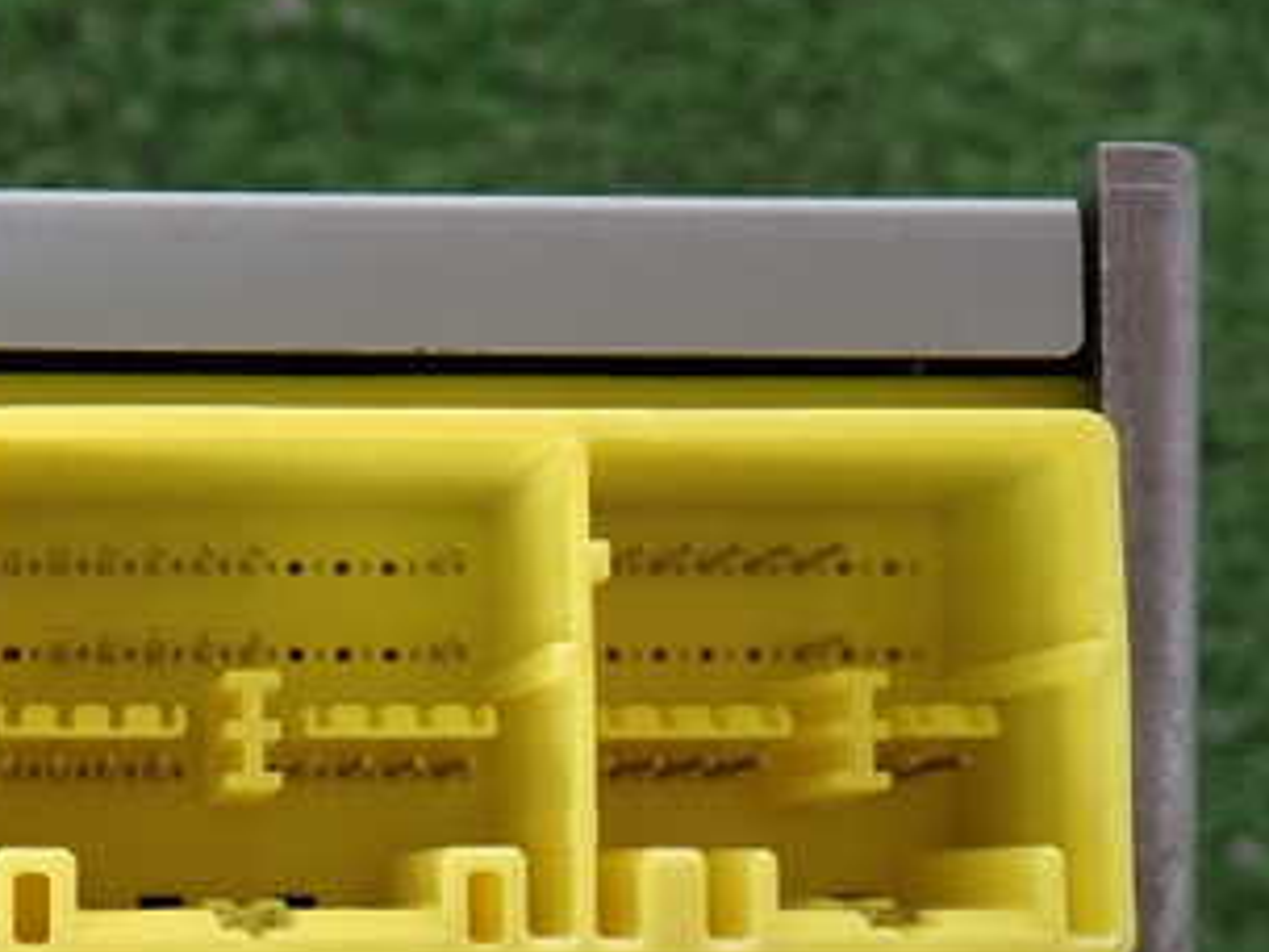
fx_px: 2603
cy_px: 681
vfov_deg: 20.6
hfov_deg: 26.5
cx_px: 125
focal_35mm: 71
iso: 200
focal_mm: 6.37
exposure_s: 1/40
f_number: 2.5
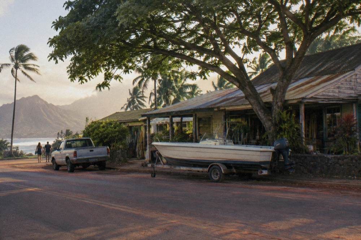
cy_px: 120
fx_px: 371
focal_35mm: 37
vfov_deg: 35.9
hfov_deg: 51.9
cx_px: 180
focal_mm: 37
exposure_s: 1/250
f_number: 8
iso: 320
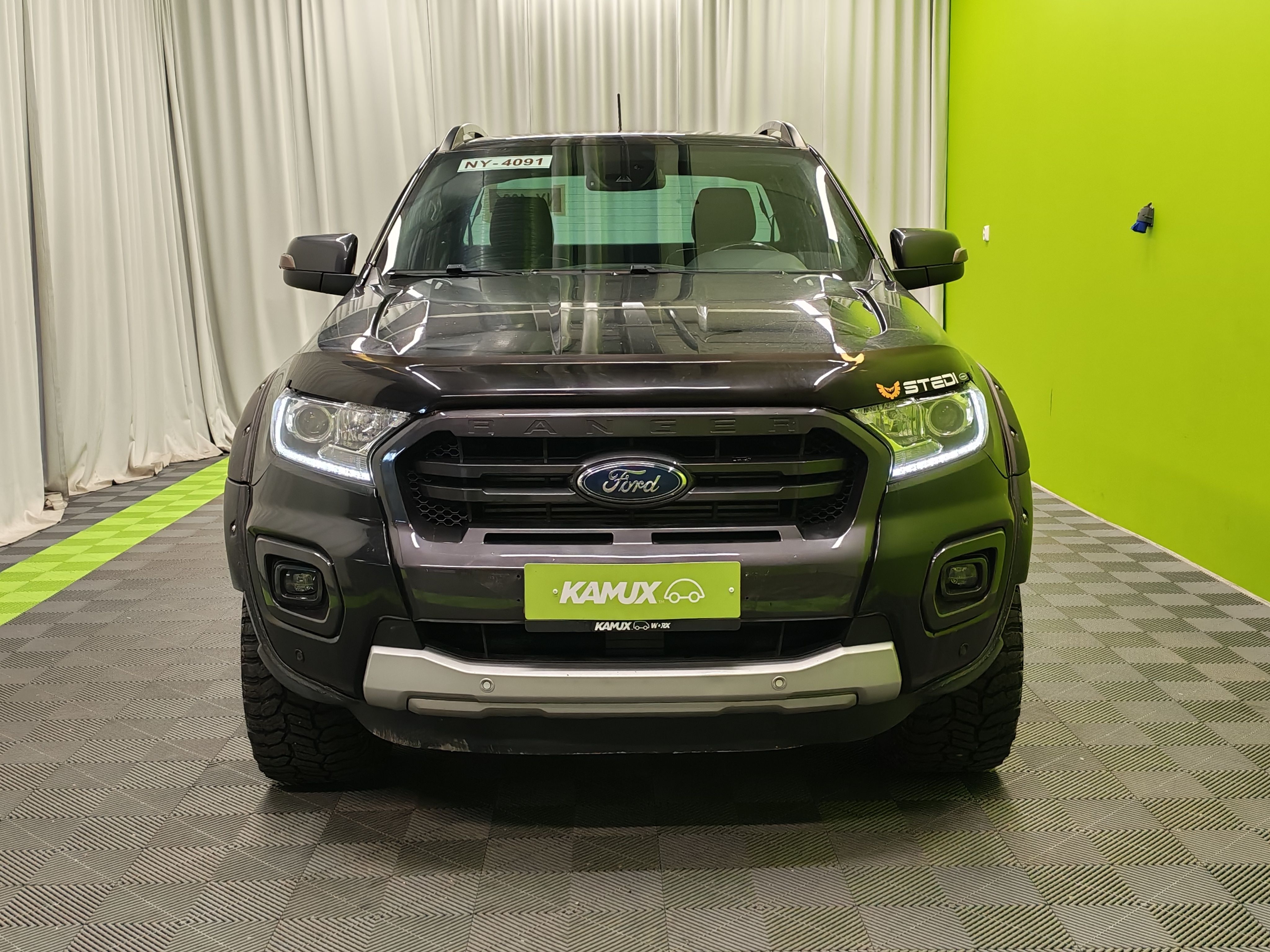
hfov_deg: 44.8
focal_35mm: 42
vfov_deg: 34.3
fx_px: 1541
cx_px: 635
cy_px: 476
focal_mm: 6.12
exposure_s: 1/100
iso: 500
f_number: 1.9
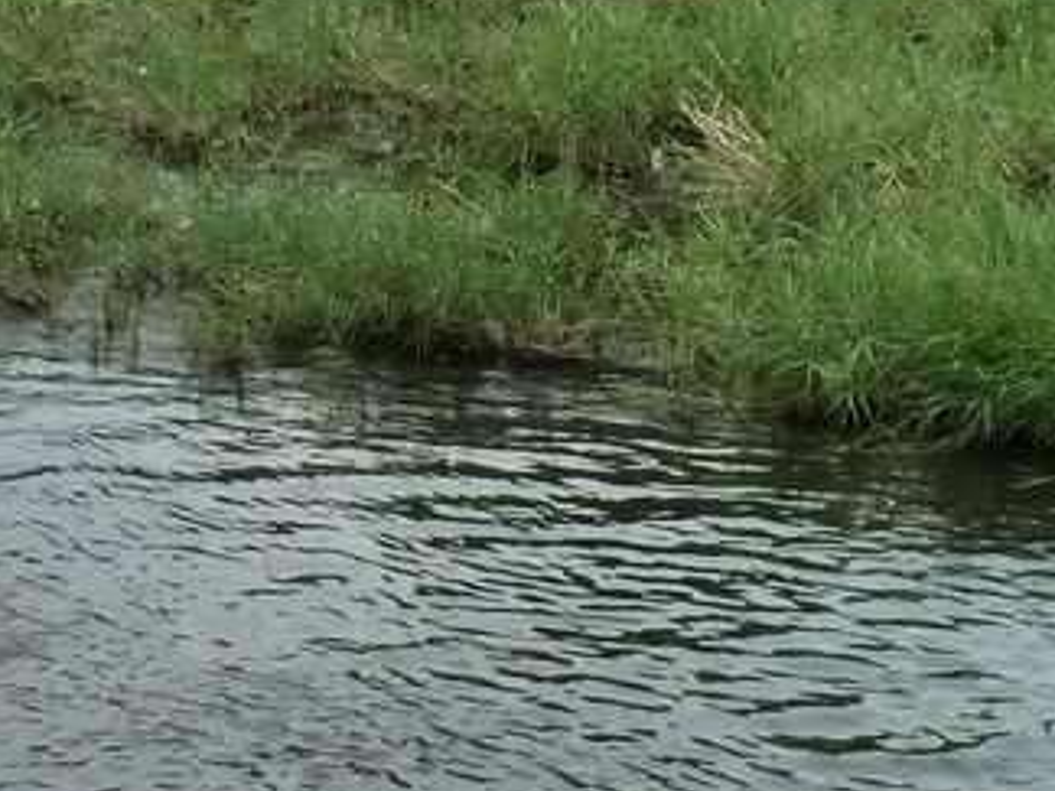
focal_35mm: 148
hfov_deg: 13.1
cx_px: -88
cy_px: -612
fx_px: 4511
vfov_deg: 9.6
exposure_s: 1/320
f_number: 4
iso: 200
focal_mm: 6.5
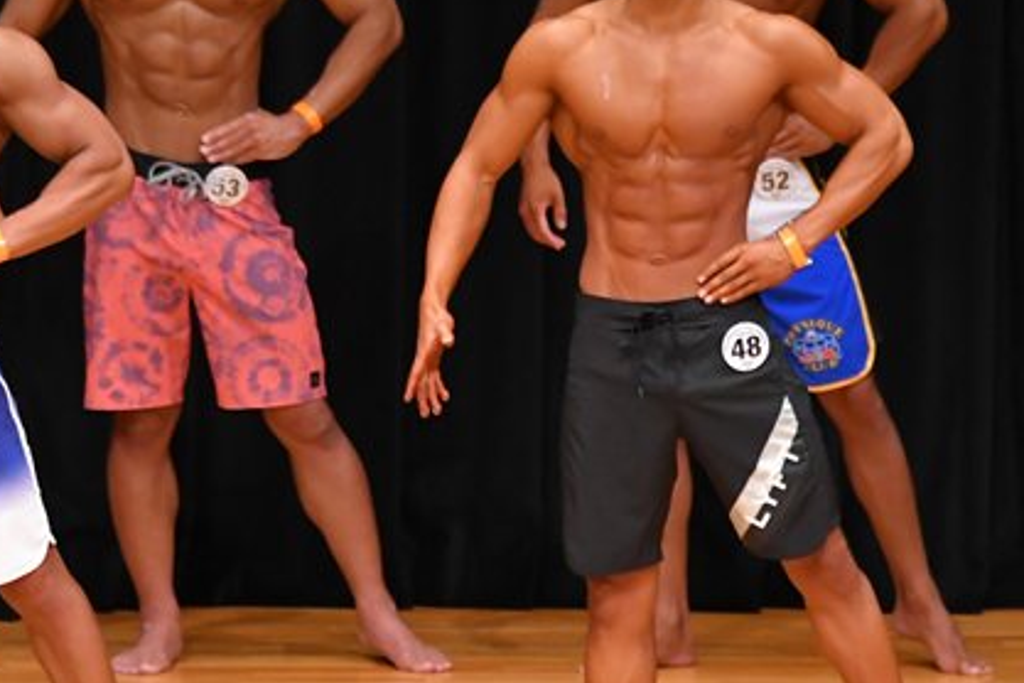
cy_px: 324
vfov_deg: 2.6
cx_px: 325
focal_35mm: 530
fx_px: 15074
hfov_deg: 3.9
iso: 4000
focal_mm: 190
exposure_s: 1/400
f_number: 5.6
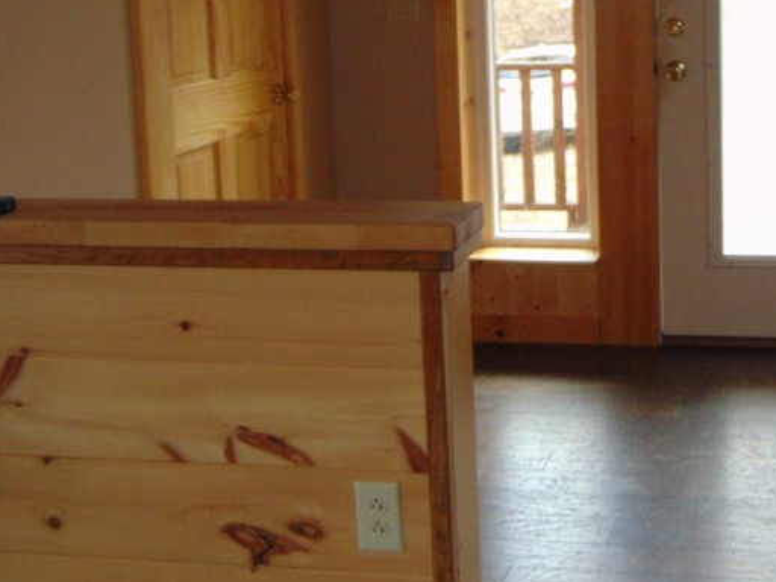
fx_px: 1345
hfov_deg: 31.1
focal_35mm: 60
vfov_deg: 23.9
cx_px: 652
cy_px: 94
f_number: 3.1
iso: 200
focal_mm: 5.4
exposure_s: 1/40
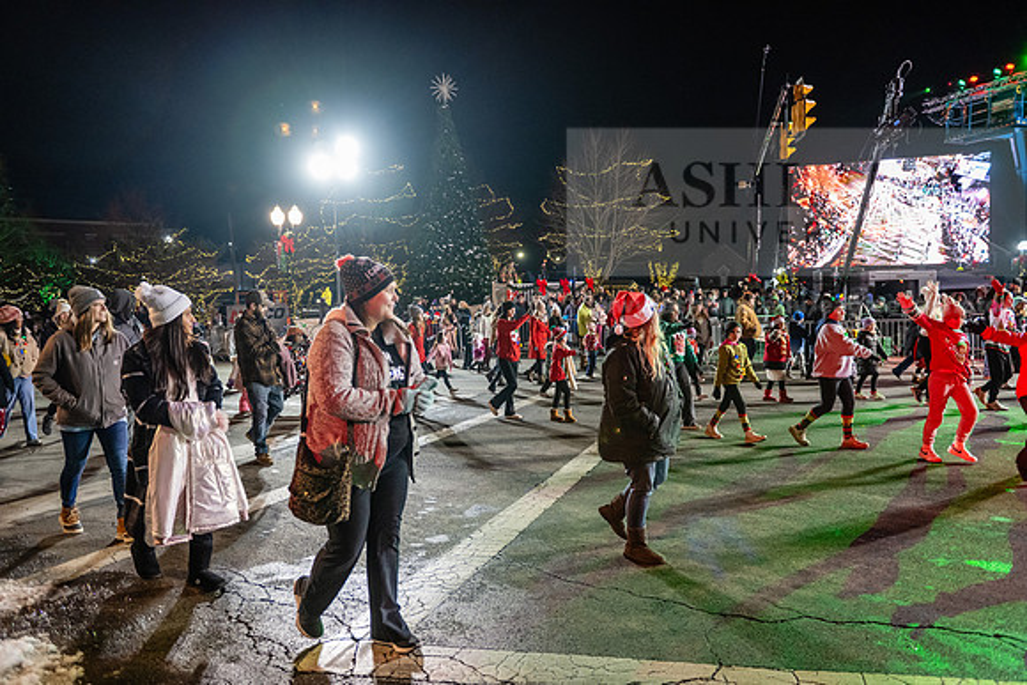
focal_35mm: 27
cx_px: 514
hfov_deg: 67.4
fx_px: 770
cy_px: 342
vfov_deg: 48.0
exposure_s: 1/250
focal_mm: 27
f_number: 3.2
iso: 2500
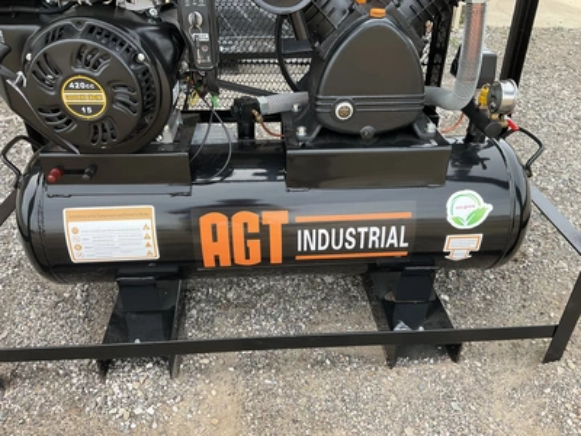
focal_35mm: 29
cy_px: 218
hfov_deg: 61.7
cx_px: 290
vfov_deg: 48.2
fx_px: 487
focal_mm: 3
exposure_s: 1/289
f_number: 1.8
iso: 25
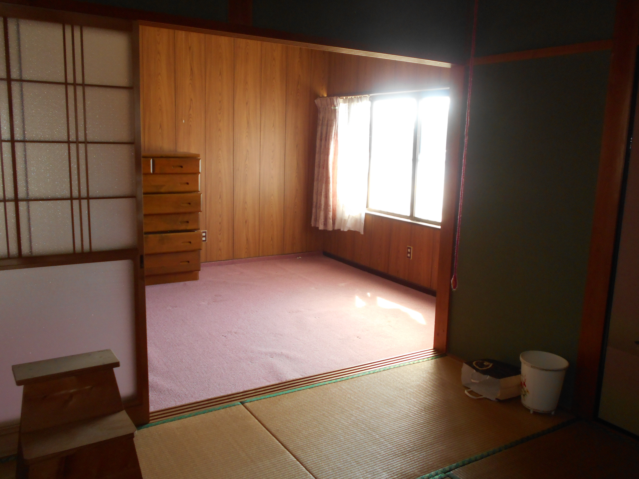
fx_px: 554
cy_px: 240
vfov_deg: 46.8
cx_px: 320
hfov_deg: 60.0
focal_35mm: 30
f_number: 3.4
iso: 180
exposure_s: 1/30
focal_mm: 5.1
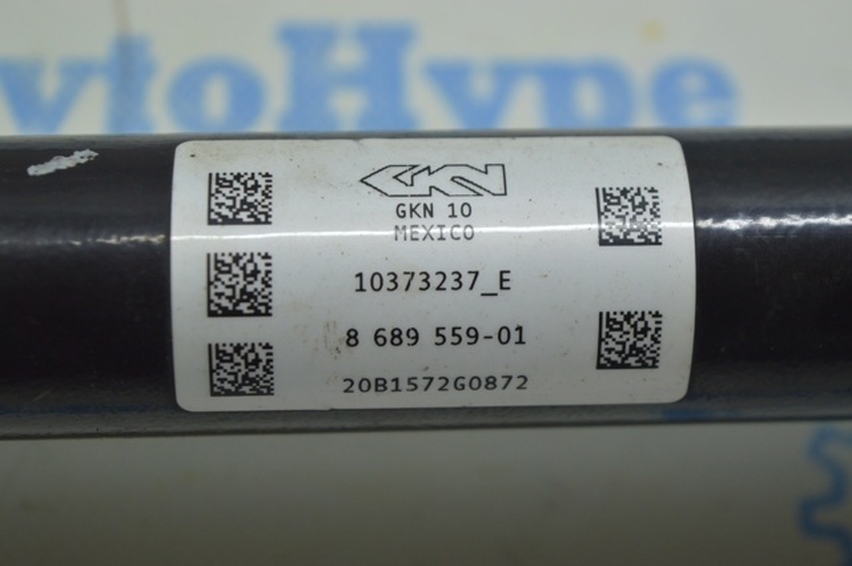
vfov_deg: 16.5
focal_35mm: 82
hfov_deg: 24.6
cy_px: 283
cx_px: 426
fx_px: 1950
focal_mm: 55
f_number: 5.6
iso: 400
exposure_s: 1/40
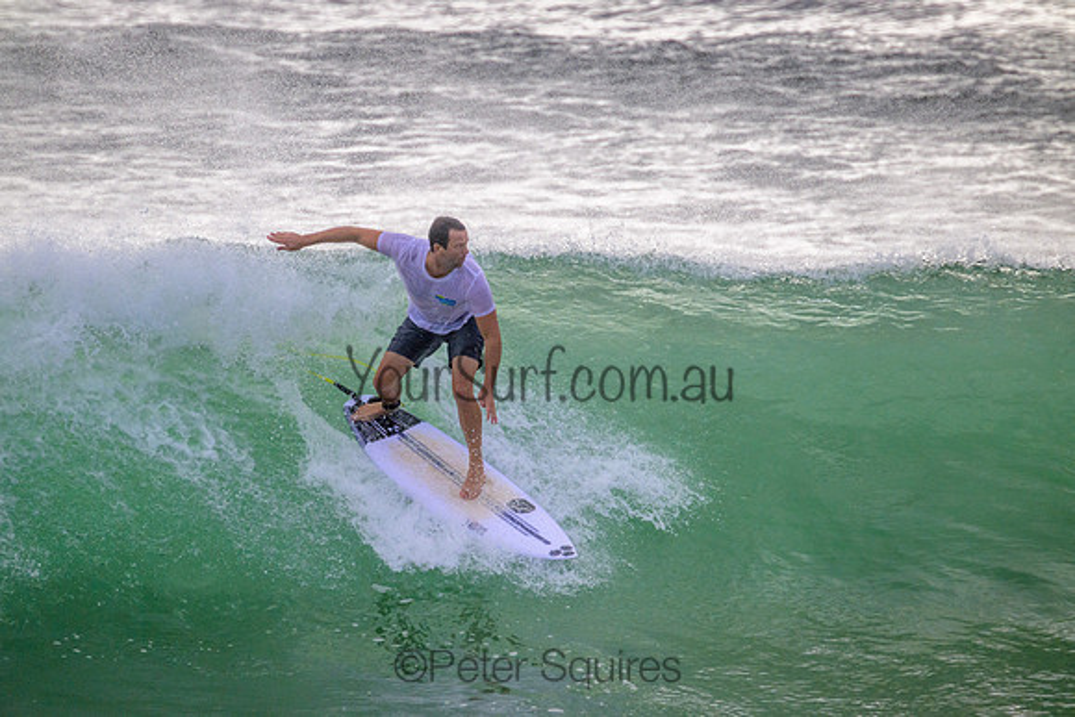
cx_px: 537
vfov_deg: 1.7
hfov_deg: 2.6
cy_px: 358
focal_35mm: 801
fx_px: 23933
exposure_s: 1/2000
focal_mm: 800
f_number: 11
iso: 1250
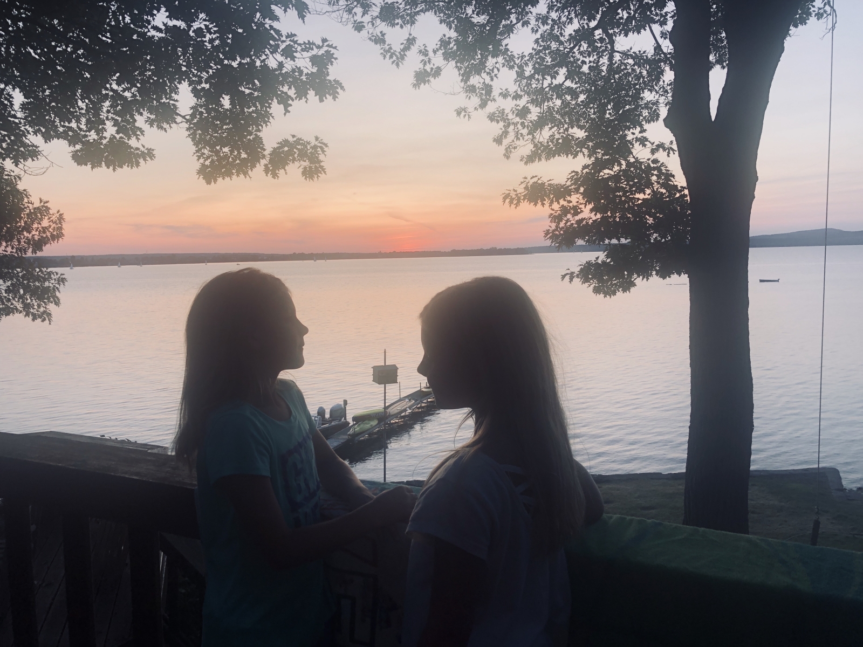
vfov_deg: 49.7
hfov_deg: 63.4
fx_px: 698
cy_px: 324
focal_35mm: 28
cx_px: 432
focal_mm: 4
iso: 64
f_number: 1.8
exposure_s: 1/120
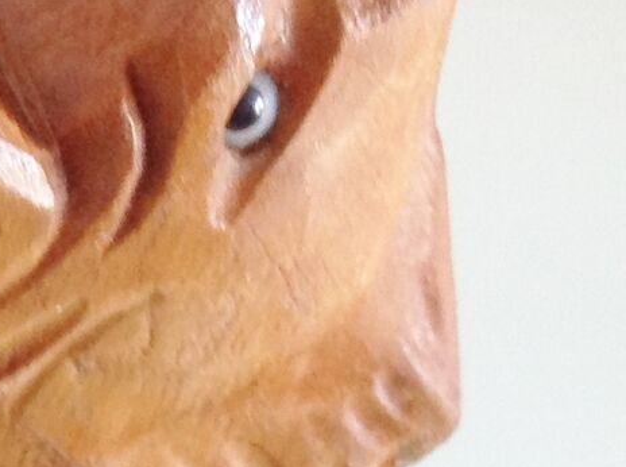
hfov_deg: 12.3
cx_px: -378
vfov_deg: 9.7
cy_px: 552
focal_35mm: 151
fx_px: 2725
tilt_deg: -47.5
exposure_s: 1/15
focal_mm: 4.28
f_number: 2.4
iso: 160
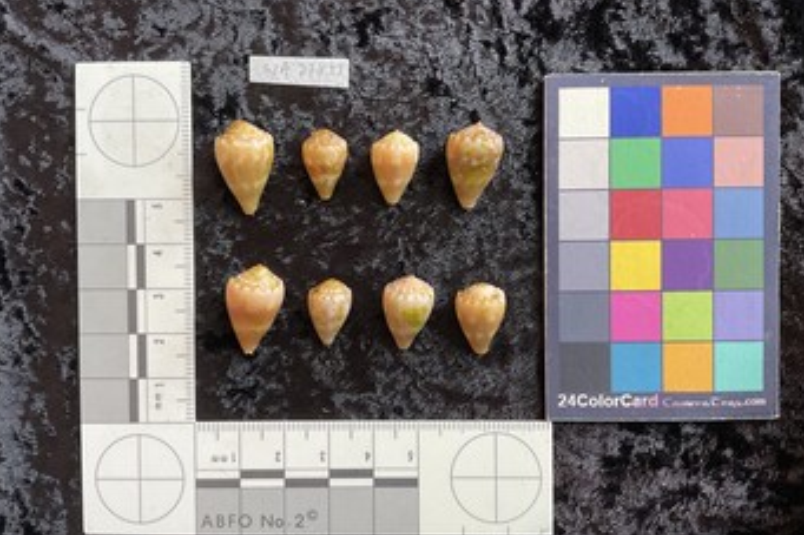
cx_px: 403
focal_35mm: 31
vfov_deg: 42.3
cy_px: 279
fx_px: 692
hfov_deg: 60.3
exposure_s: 1/120
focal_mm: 3
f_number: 1.8
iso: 64
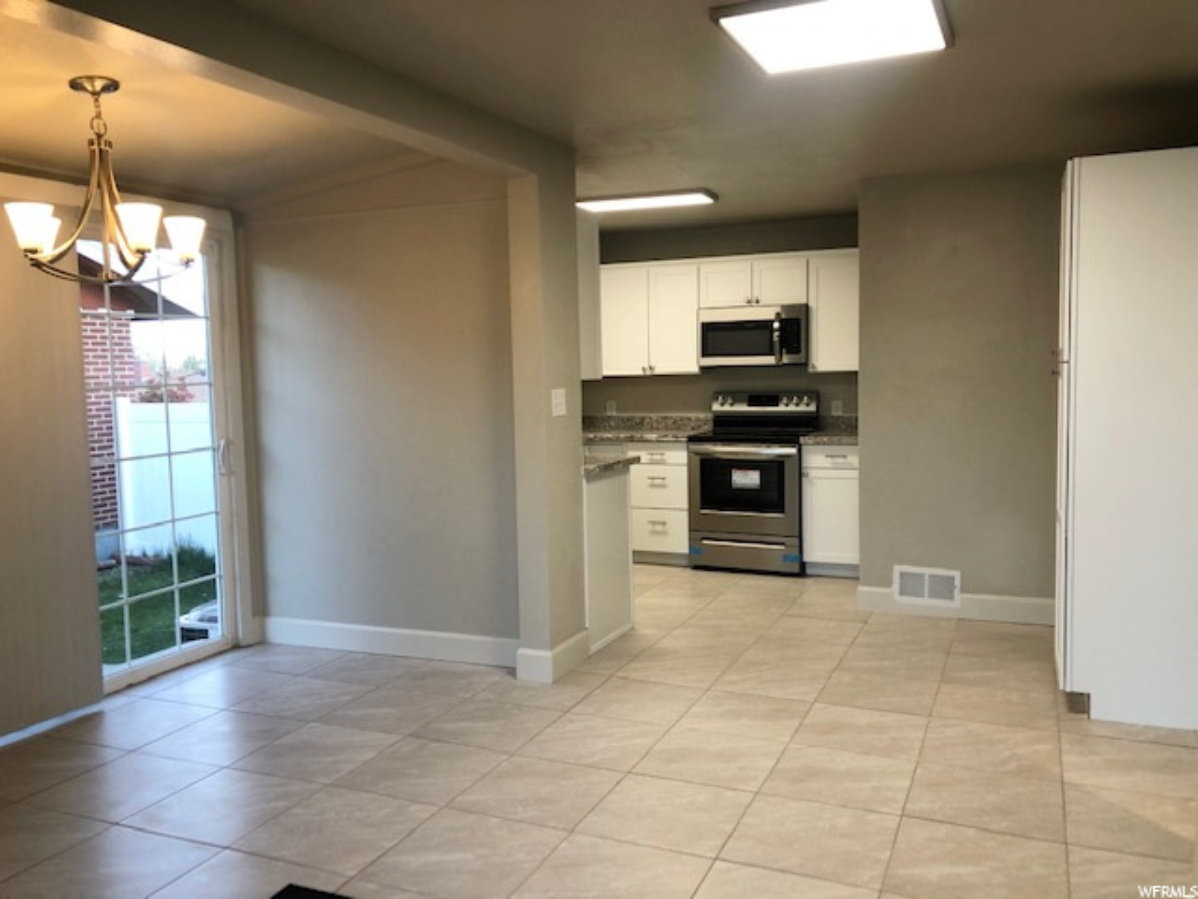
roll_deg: +1.8
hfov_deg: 63.4
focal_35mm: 28
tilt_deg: -4.4
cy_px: 450
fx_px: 969
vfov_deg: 49.7
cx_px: 599
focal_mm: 4
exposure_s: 1/30
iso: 25
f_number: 1.8
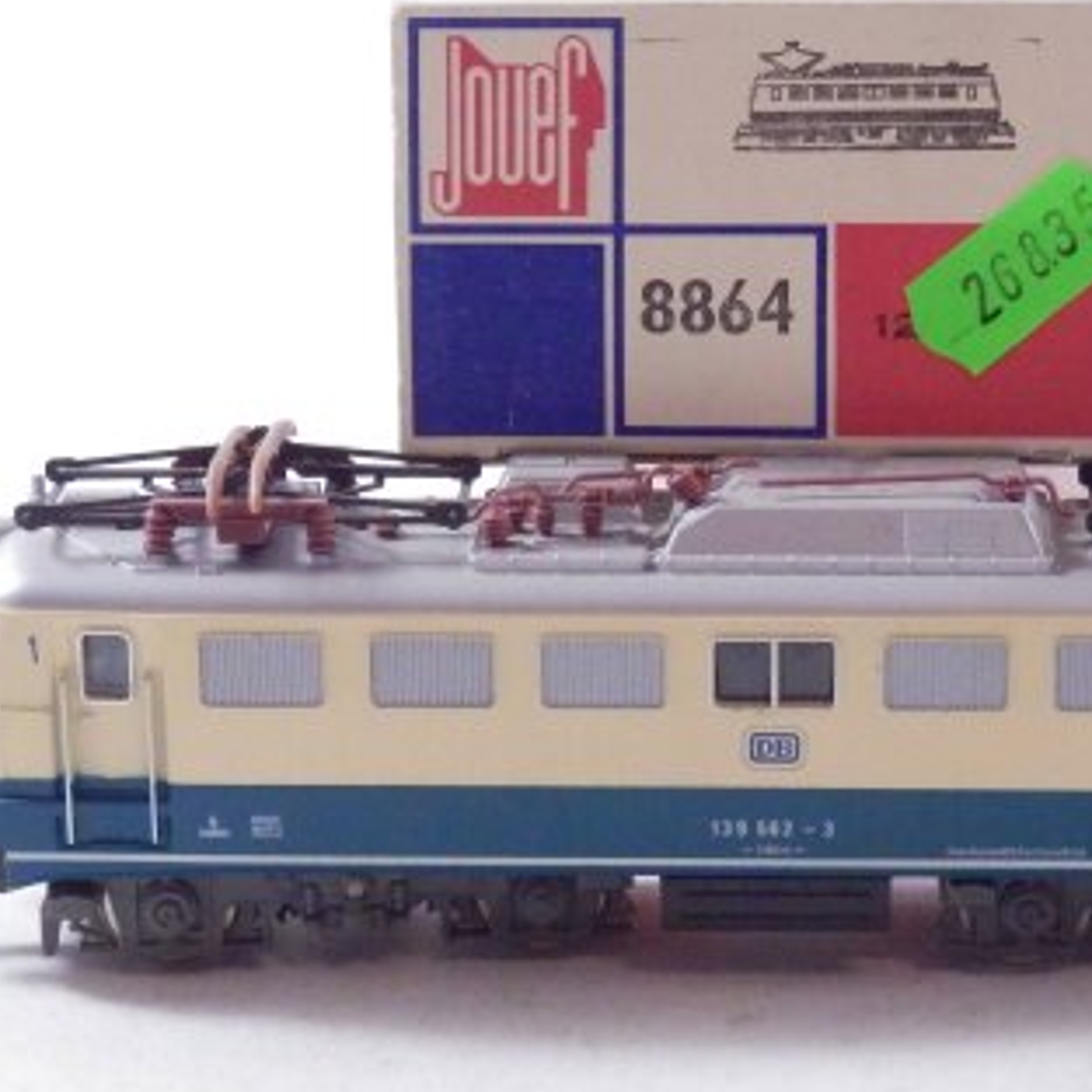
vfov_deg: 15.6
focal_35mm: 112
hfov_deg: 15.5
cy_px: 513
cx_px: 768
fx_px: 3997
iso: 1250
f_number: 4.4
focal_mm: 11.9
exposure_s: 1/160
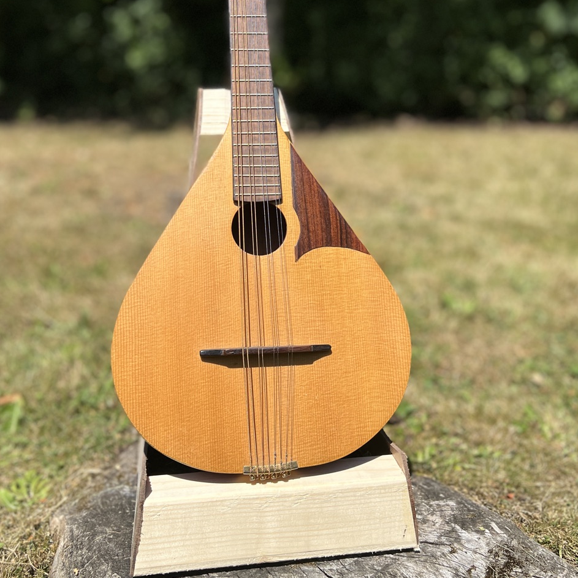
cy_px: 190
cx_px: 255
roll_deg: +2.0
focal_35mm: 39
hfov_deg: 42.8
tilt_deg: -10.3
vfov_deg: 42.2
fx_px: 737
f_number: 1.5
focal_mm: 5.7
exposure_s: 1/6993
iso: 50
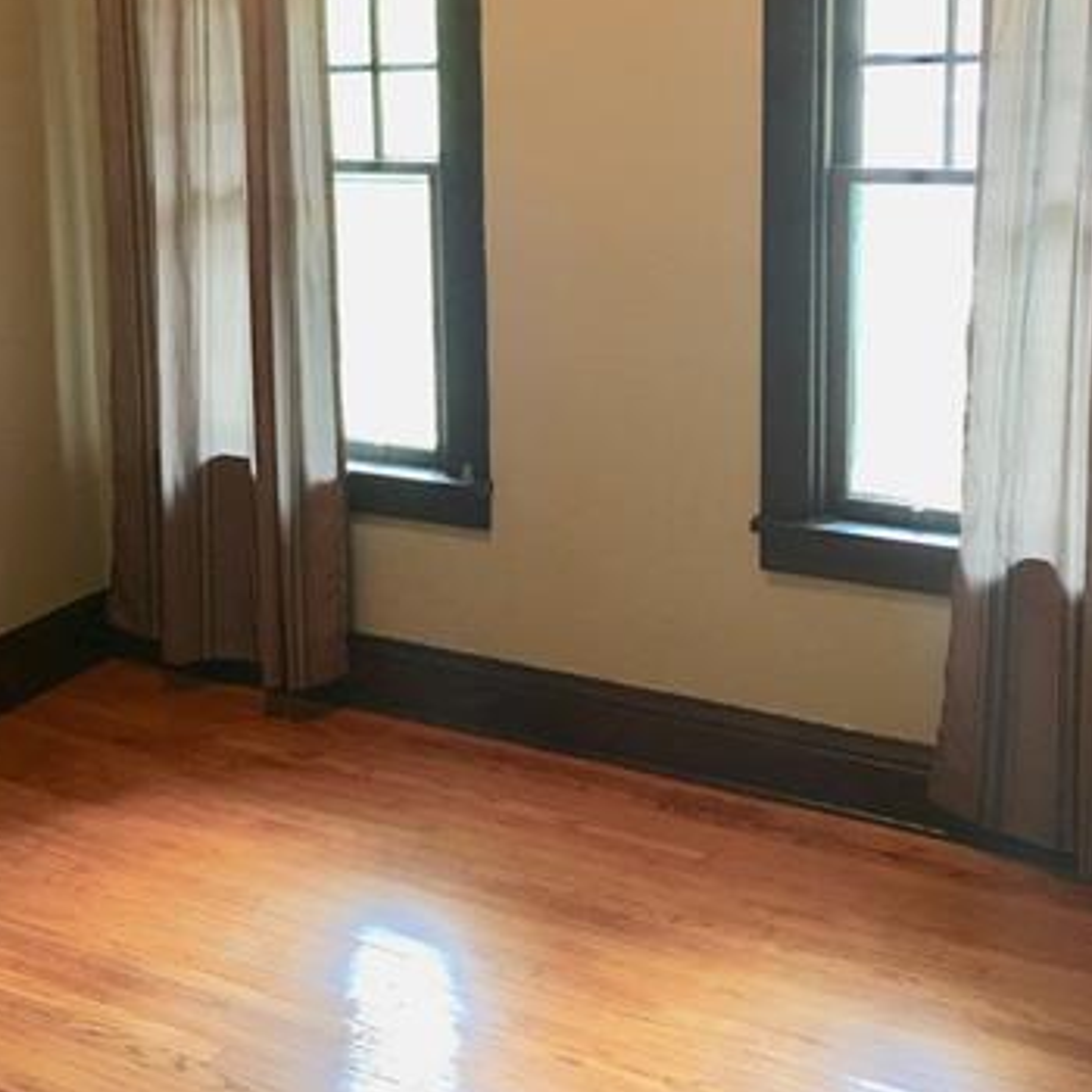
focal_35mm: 44
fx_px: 1570
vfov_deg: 37.7
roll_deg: +1.4
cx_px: 427
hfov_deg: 38.2
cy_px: 312
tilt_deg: -8.3
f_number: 2.2
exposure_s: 1/15
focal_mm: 4.15
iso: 64
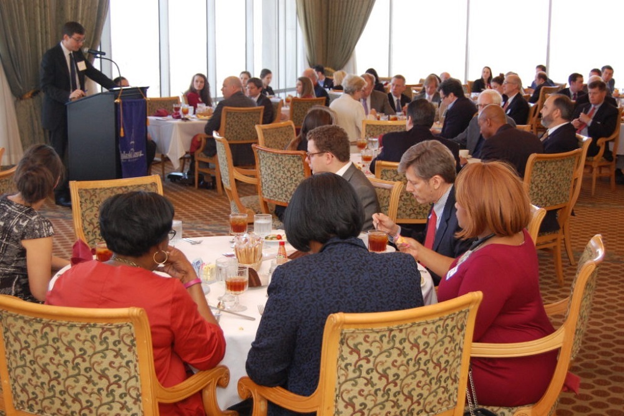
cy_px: 208
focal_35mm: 52
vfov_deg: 25.8
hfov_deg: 37.8
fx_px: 910
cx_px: 312
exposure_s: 1/60
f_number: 4.8
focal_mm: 35
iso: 800
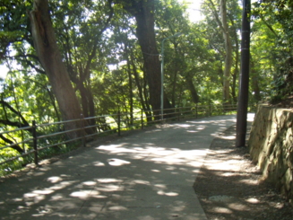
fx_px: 372
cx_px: 158
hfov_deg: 42.9
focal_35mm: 44
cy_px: 119
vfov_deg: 32.8
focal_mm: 6.4
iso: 250
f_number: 3.6
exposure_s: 1/60
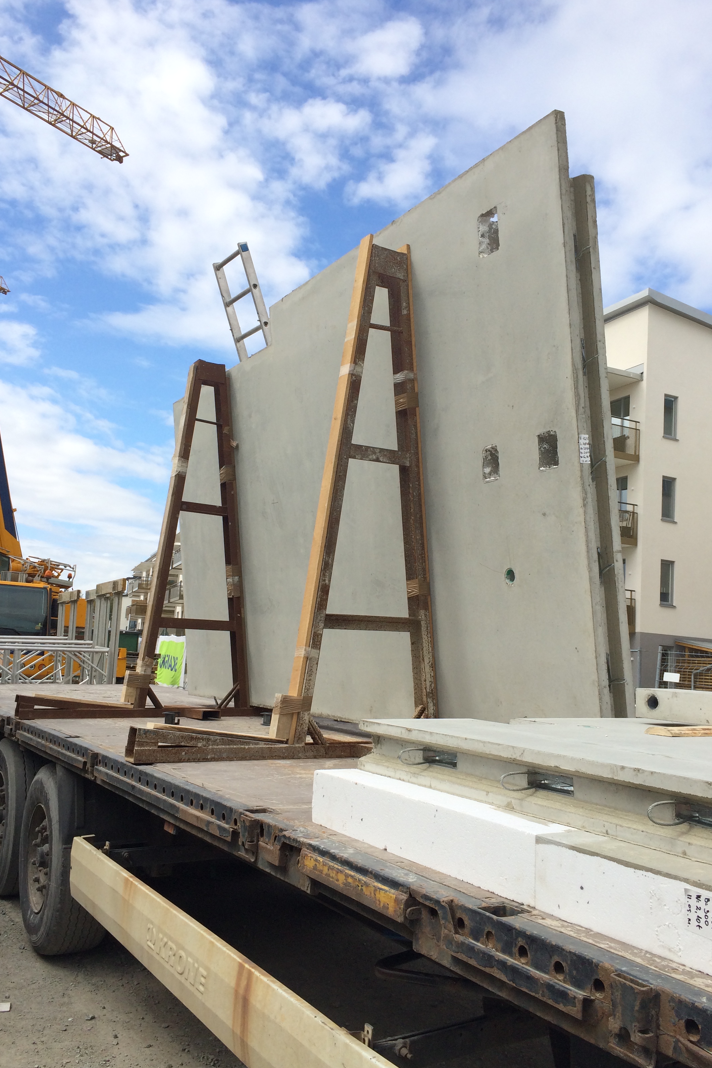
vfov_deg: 58.7
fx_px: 949
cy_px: 544
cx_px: 370
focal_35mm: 32
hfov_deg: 41.1
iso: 32
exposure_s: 1/1520
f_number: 2.2
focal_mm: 4.12
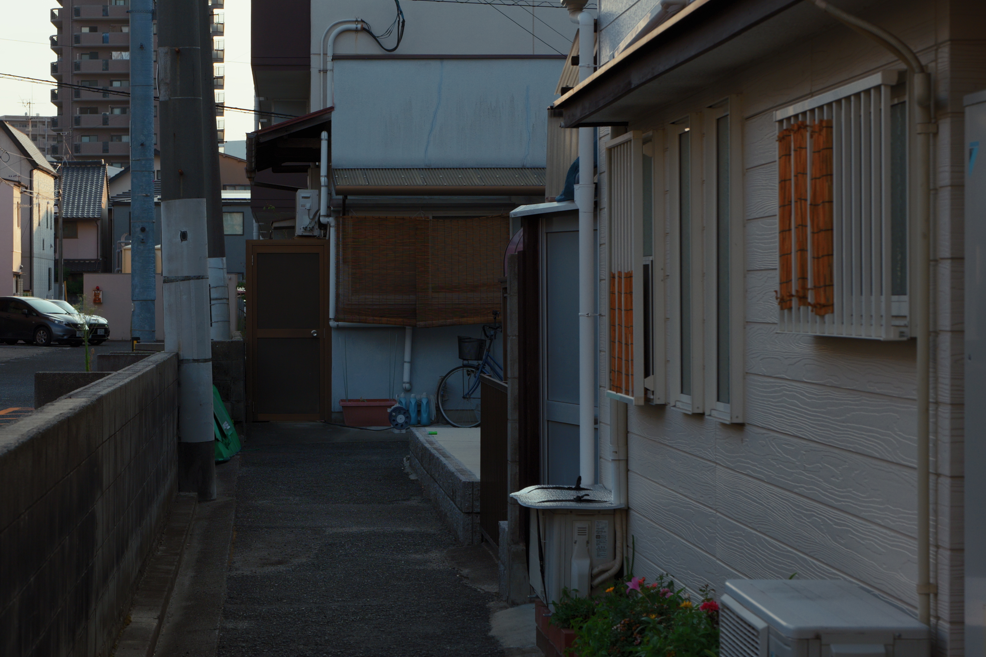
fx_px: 2520
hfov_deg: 22.1
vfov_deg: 14.9
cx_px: 344
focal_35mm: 92
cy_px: 287
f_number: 8
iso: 640
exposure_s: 1/320
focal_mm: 60
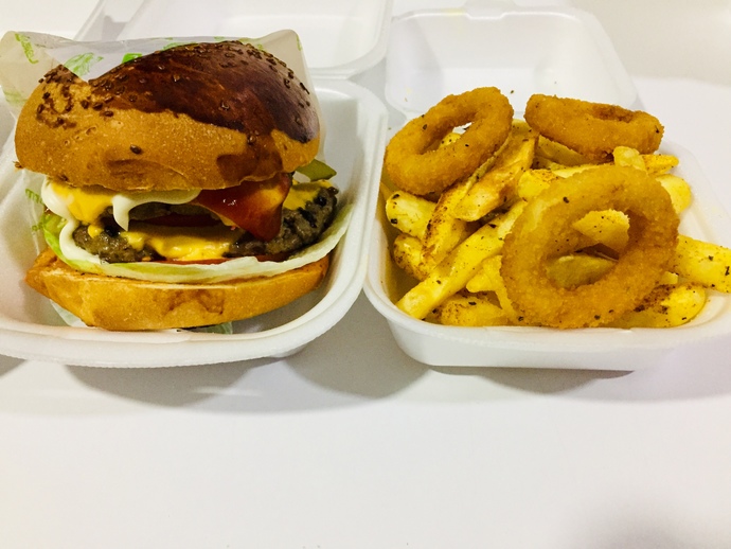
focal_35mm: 29
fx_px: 613
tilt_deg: -46.7
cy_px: 274
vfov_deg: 48.3
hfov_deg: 61.6
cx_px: 366
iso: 320
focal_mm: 4.15
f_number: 2.2
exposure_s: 1/33
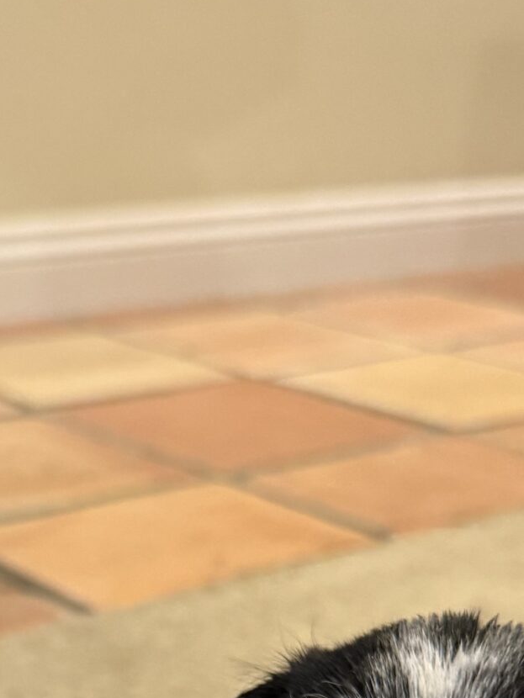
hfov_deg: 19.7
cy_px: 904
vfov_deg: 23.3
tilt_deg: -27.7
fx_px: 1493
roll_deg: -0.9
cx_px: 120
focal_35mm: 74
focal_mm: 6.76
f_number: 1.78
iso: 400
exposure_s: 1/60
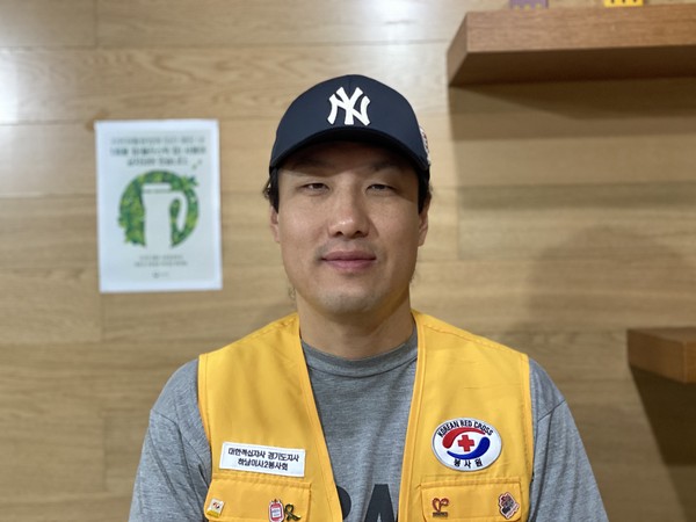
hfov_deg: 36.8
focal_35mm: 52
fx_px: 1046
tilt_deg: -0.1
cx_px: 348
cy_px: 261
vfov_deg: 28.0
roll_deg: +0.7
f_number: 2
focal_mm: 6
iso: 400
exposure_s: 1/40
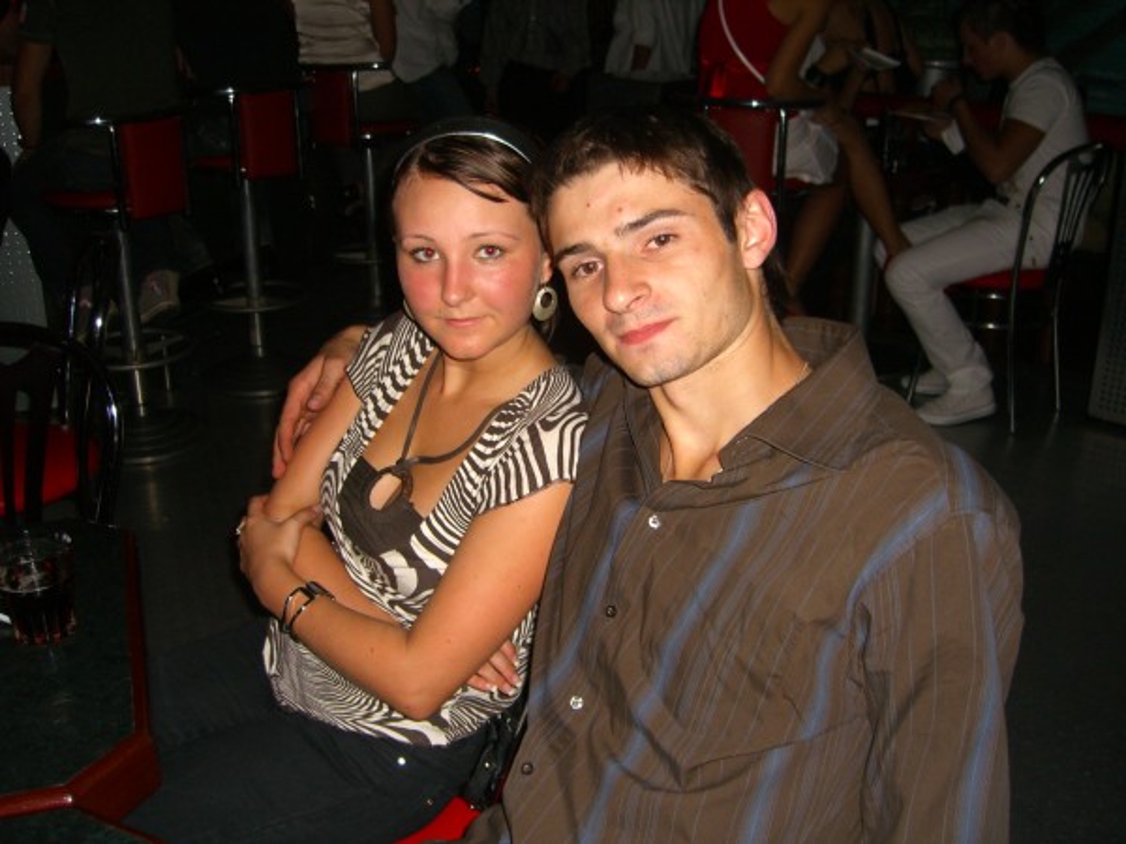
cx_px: 563
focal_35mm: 38
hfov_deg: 49.0
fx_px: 1236
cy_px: 422
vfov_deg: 37.7
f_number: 2.8
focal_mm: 7.9
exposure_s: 1/60
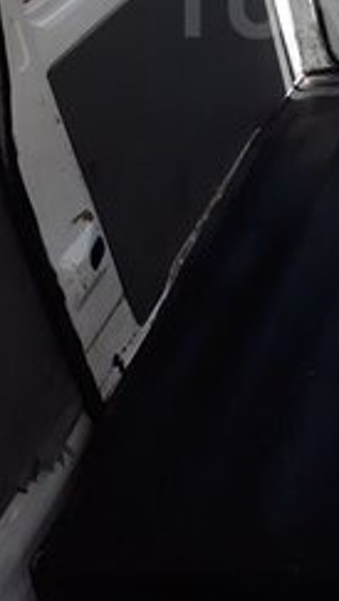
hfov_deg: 18.9
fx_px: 957
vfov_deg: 32.1
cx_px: 418
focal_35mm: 60
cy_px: 0
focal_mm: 3.71
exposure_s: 1/50
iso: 50
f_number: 1.7
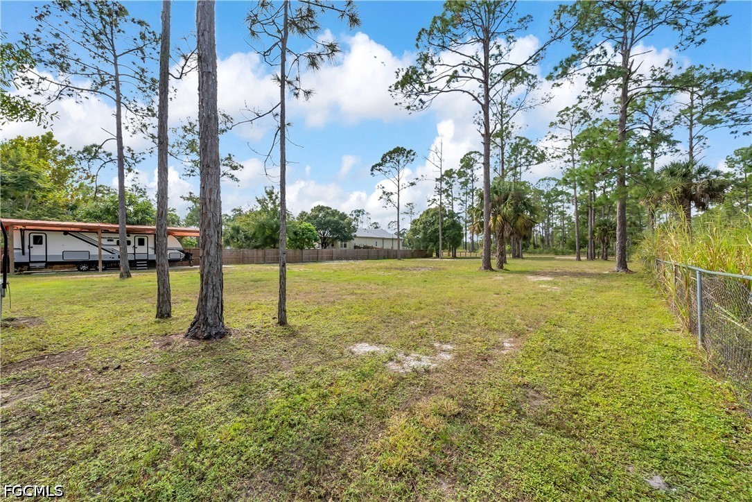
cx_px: 376
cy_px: 251
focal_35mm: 12
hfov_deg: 112.6
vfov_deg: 90.0
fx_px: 251
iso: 200
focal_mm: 12
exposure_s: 1/320
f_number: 9
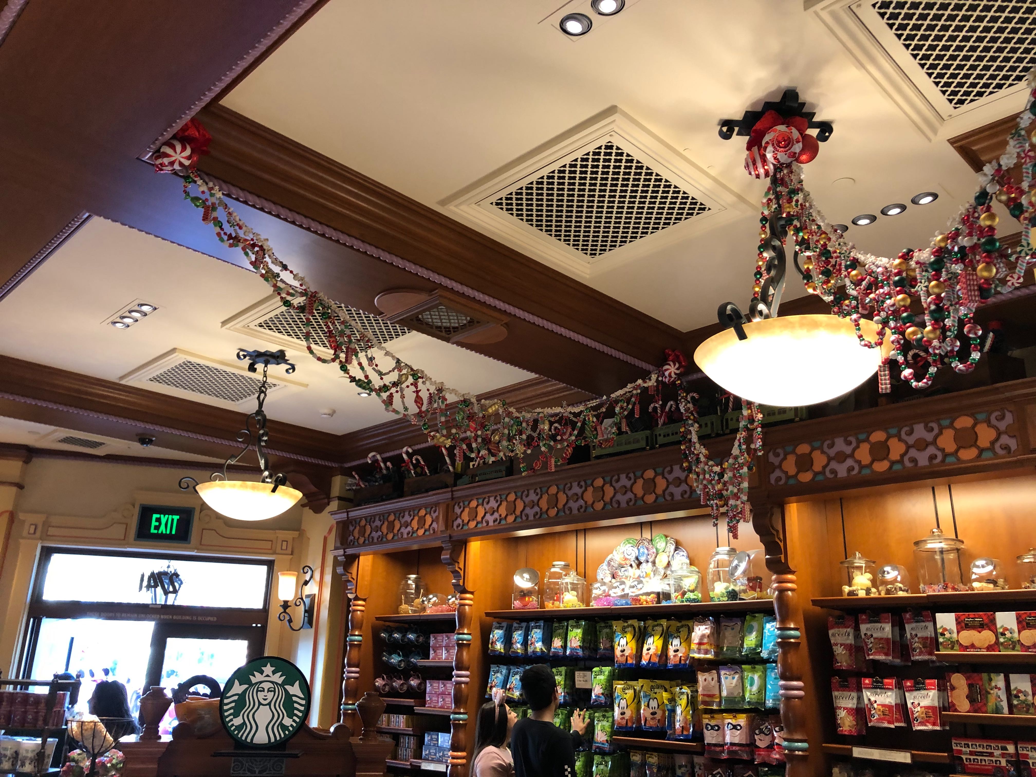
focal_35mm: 28
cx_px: 518
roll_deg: -0.9
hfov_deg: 63.4
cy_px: 388
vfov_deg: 49.7
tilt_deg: +16.5
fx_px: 838
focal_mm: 4
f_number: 1.8
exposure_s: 1/15
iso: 40
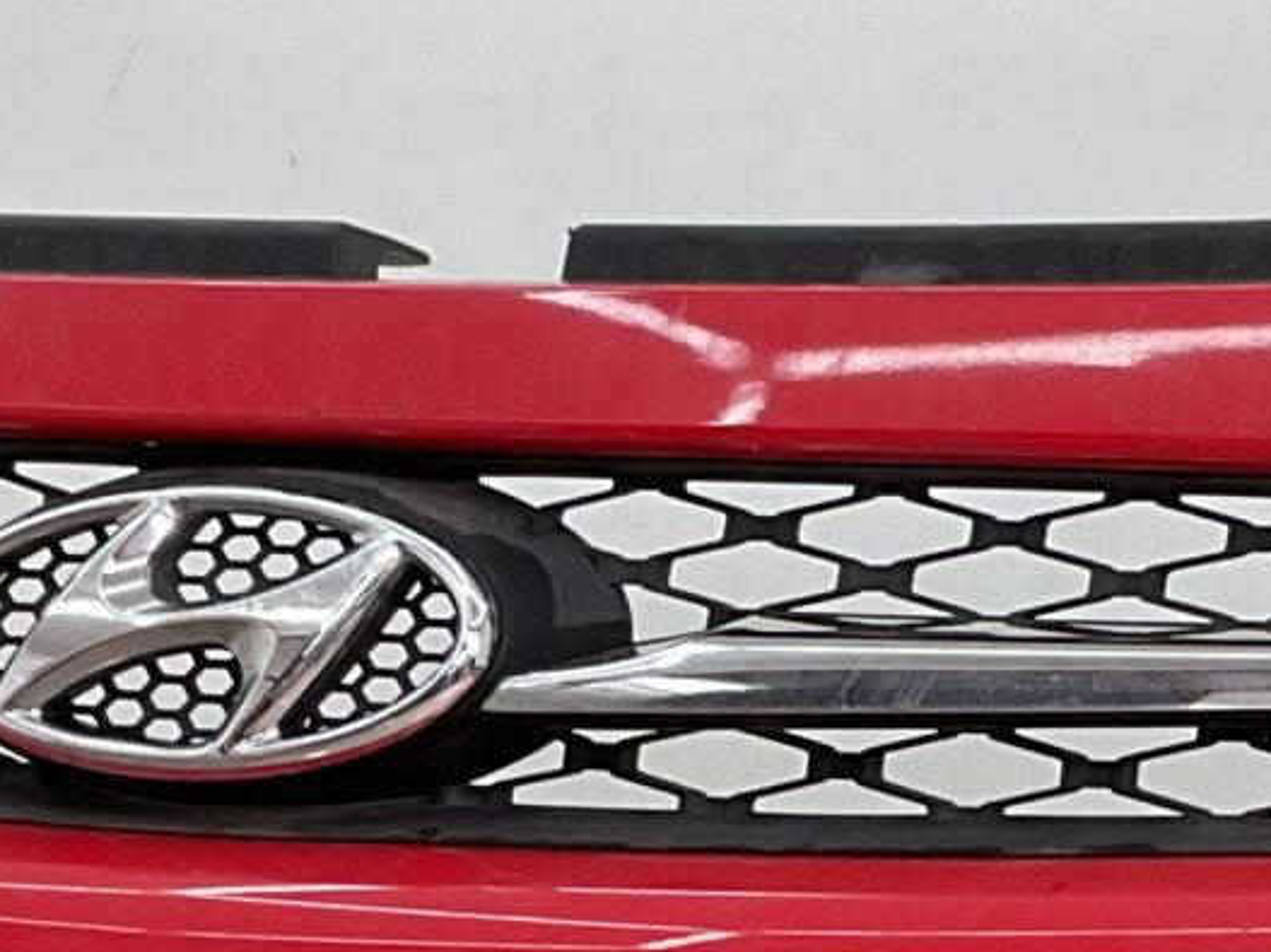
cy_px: 998
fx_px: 5176
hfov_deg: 13.9
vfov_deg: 10.4
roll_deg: -0.7
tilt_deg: -9.1
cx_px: 1054
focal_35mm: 141
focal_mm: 3
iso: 20
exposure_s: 1/120
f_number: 1.8
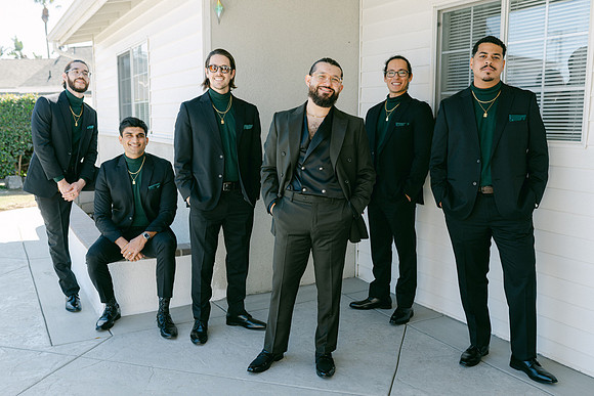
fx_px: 578
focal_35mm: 35
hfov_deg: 54.4
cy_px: 198
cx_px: 297
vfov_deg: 37.9
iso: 80
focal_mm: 35
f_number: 4
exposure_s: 1/250
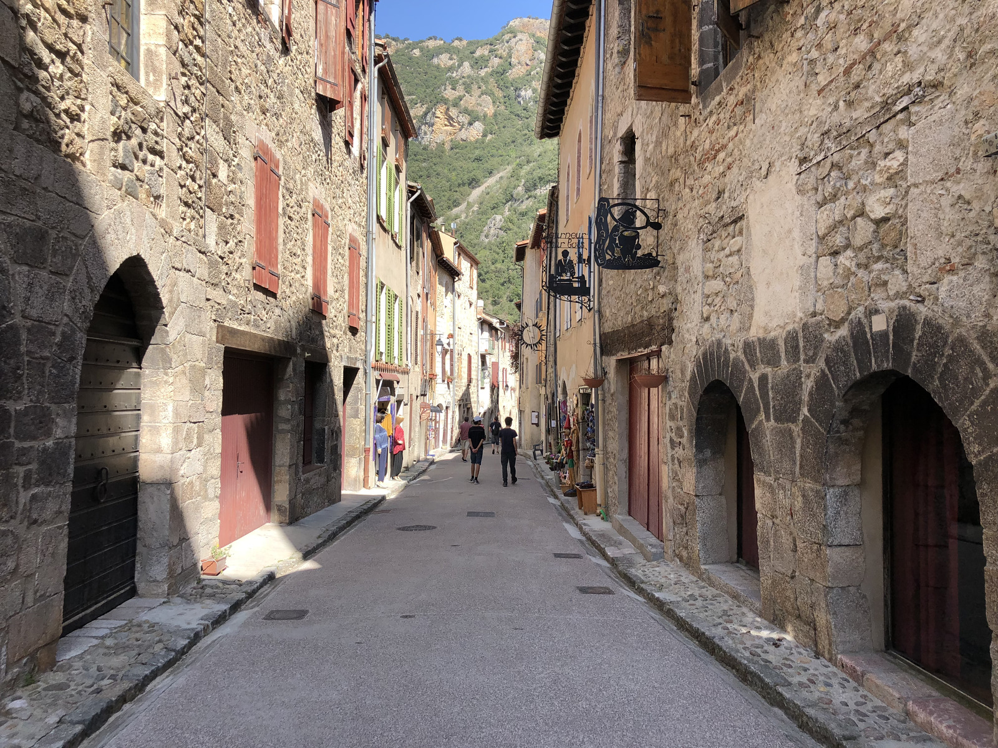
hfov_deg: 63.4
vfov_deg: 49.7
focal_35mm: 28
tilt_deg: +0.4
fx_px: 807
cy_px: 374
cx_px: 499
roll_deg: +0.6
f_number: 1.8
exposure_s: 1/800
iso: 20
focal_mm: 4
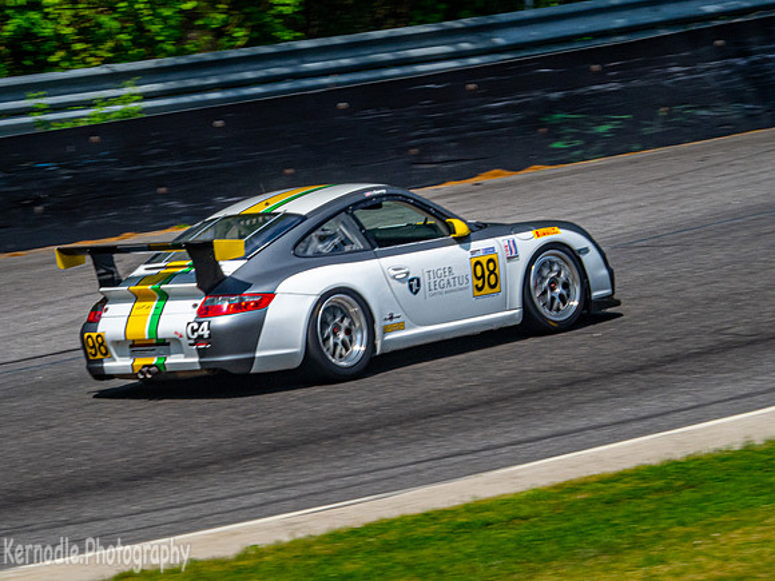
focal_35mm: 547
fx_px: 12242
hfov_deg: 3.6
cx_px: 277
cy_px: 270
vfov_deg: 2.7
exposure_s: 1/320
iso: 400
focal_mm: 210
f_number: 16
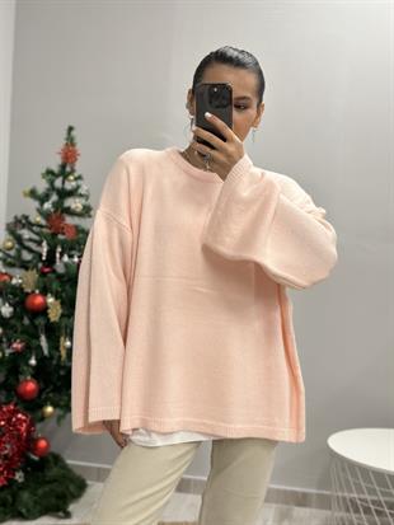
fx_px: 728
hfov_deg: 30.3
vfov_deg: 39.6
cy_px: 262
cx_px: 197
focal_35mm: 48
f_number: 1.78
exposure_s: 1/50
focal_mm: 6.86
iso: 100
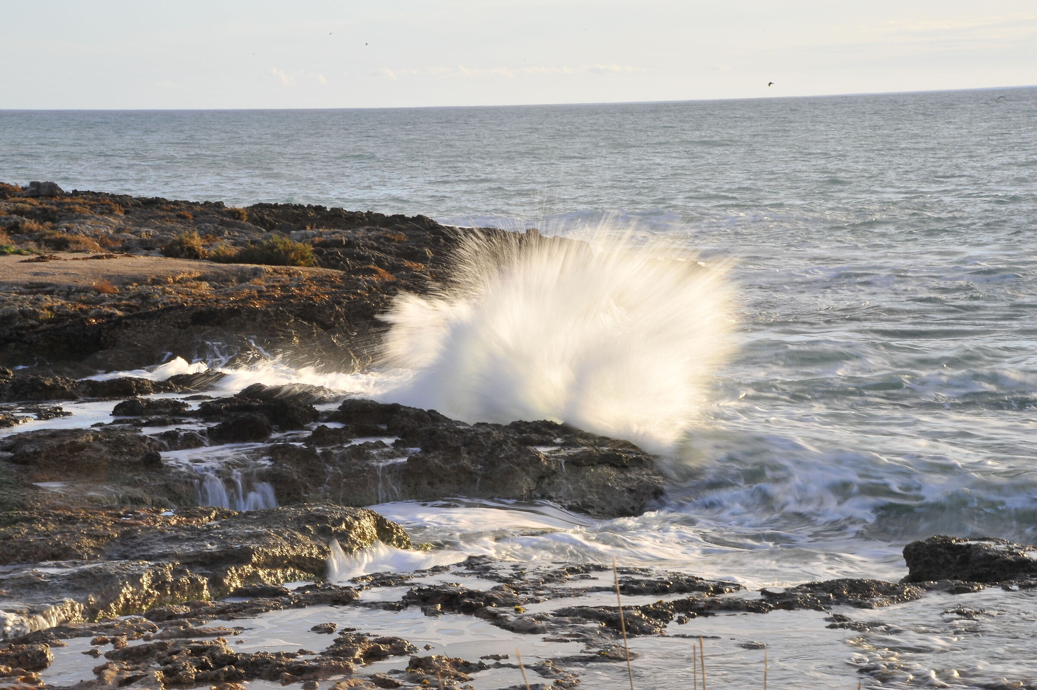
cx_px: 518
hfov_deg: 17.7
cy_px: 345
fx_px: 3339
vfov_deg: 11.8
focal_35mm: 116
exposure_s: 1/13
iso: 200
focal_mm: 116
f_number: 36
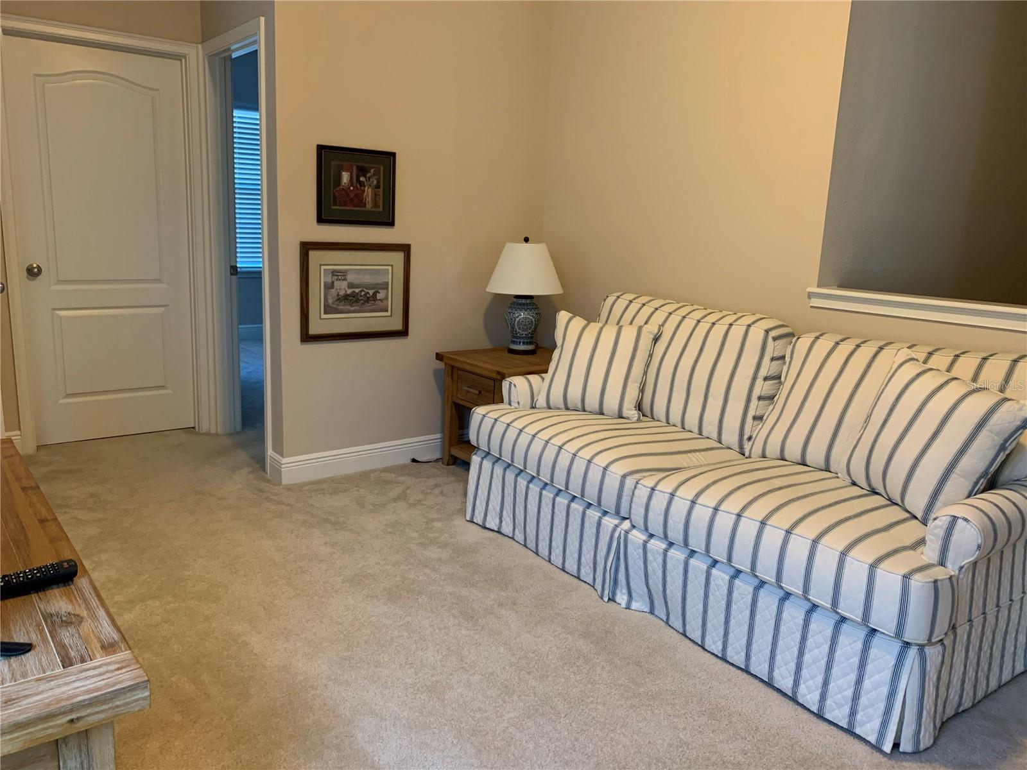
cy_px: 385
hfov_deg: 67.3
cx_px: 514
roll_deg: -3.0
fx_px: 771
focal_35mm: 26
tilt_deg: -11.8
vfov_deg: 53.1
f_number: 1.8
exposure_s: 1/60
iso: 250
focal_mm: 4.25
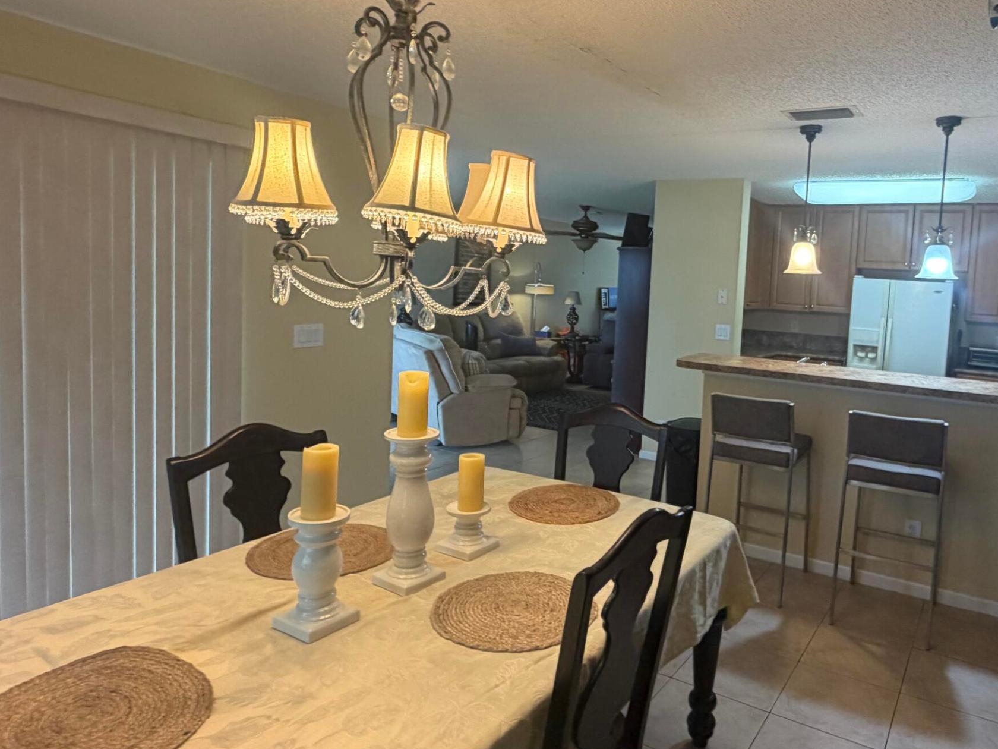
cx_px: 655
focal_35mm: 24
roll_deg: -3.8
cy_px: 333
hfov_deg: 69.8
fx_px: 692
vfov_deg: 56.7
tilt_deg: -6.6
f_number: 2.2
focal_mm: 2.22
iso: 200
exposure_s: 1/60
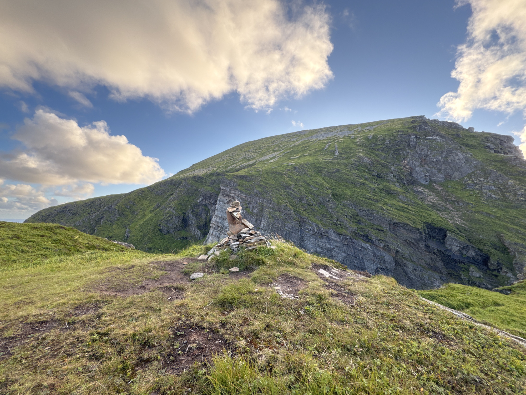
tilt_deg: +6.4
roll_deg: -1.5
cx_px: 263
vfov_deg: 85.7
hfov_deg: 102.1
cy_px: 198
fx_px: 213
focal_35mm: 14
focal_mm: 2.22
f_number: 2.2
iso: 40
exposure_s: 1/178
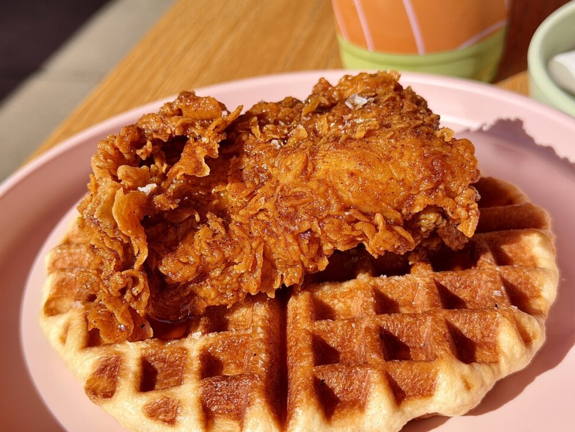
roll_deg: +5.7
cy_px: 211
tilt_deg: -33.8
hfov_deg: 37.5
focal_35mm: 51
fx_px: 847
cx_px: 270
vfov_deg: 28.6
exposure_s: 1/1754
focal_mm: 6.76
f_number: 1.78
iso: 80
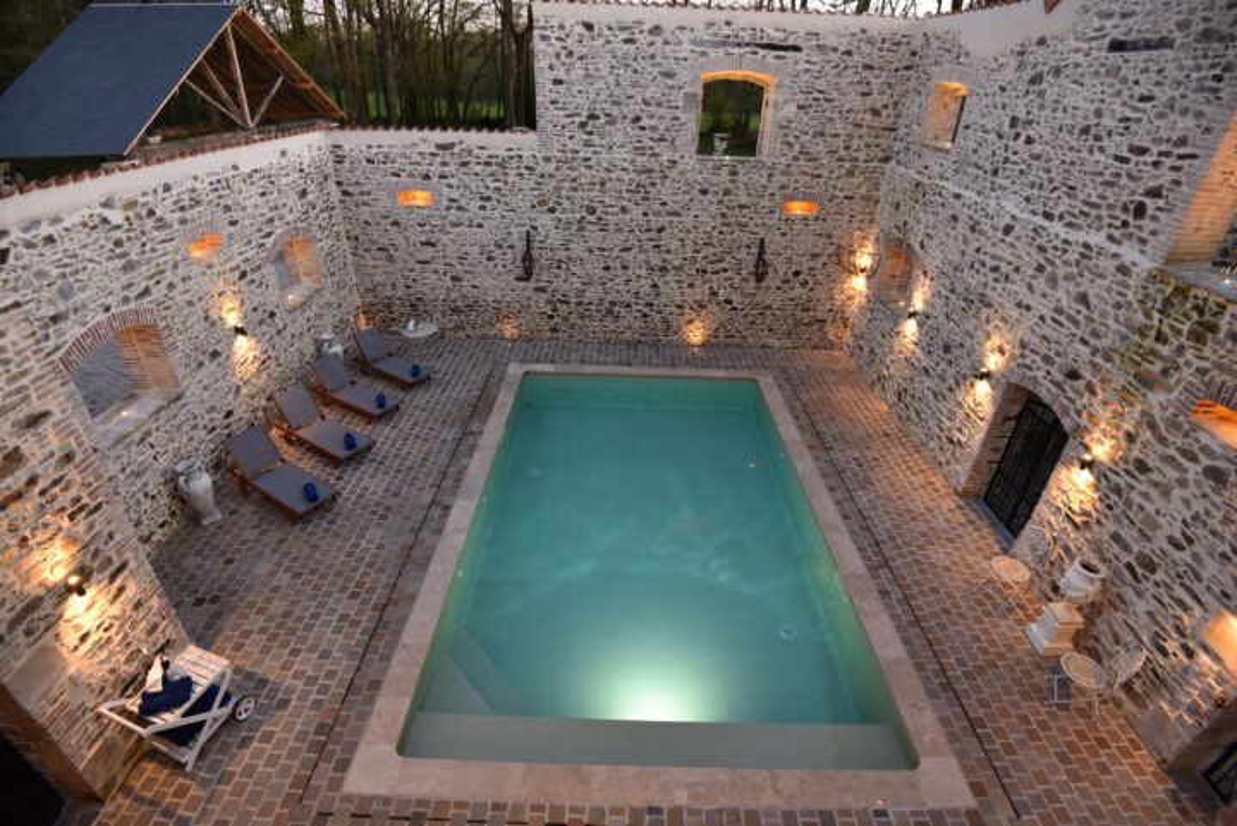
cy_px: 413
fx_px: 550
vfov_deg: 73.8
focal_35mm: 16
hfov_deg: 96.7
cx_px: 618
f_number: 4
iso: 900
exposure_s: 1/60
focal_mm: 16
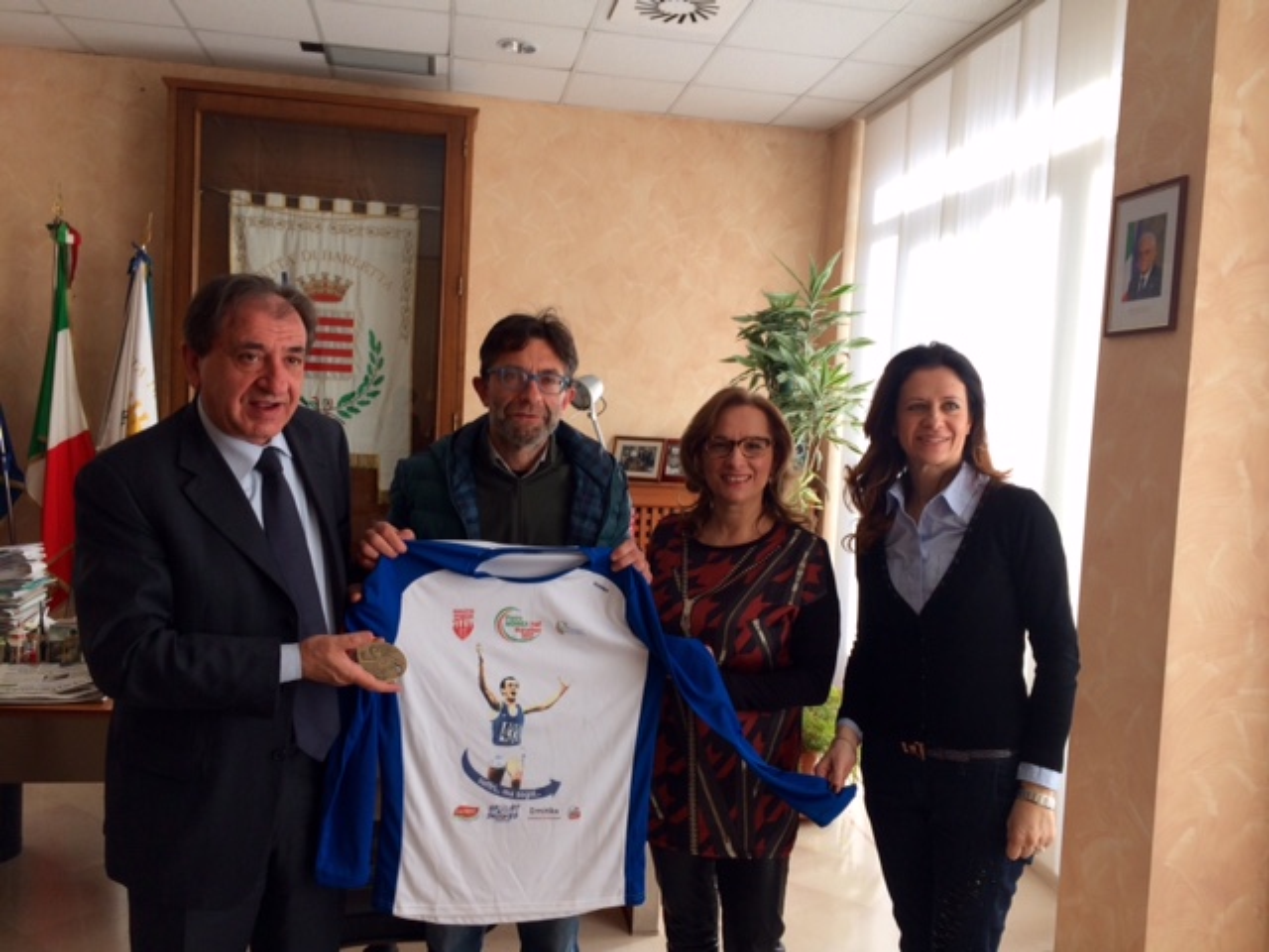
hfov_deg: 61.7
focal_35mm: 29
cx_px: 634
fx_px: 1063
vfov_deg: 48.2
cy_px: 476
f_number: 2.2
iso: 32
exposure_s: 1/119
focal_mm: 4.15
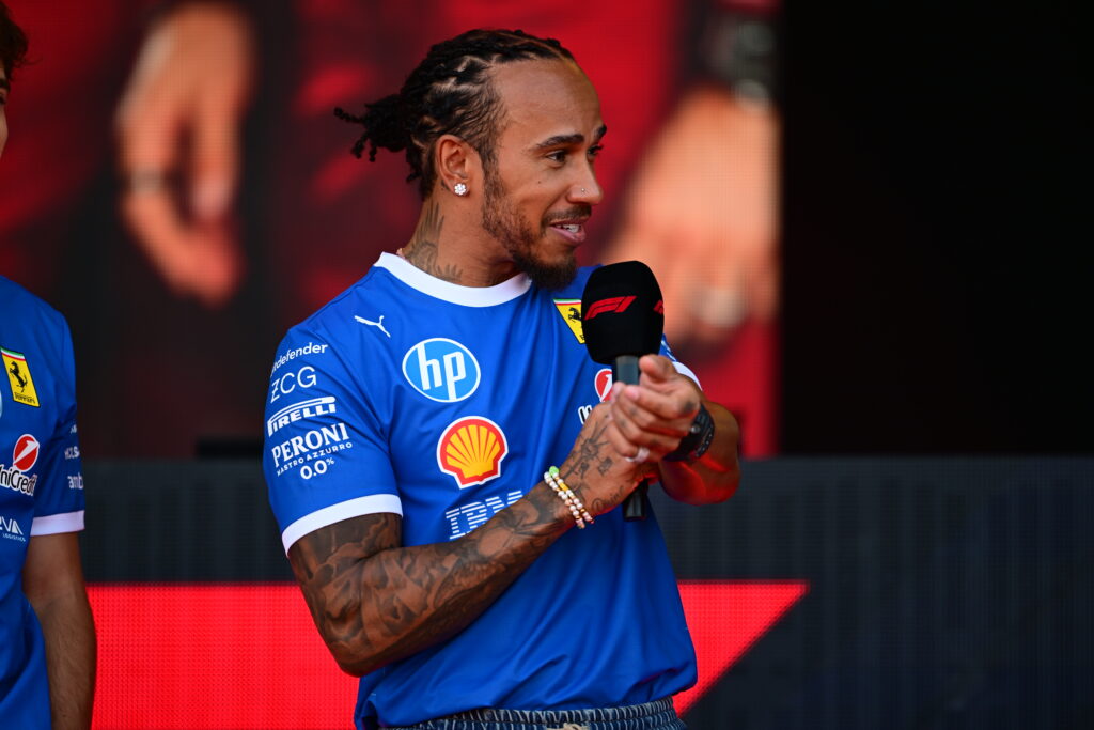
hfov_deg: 5.2
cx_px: 547
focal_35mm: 400
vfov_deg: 3.4
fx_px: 12156
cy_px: 365
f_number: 2.8
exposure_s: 1/640
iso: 250
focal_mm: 400
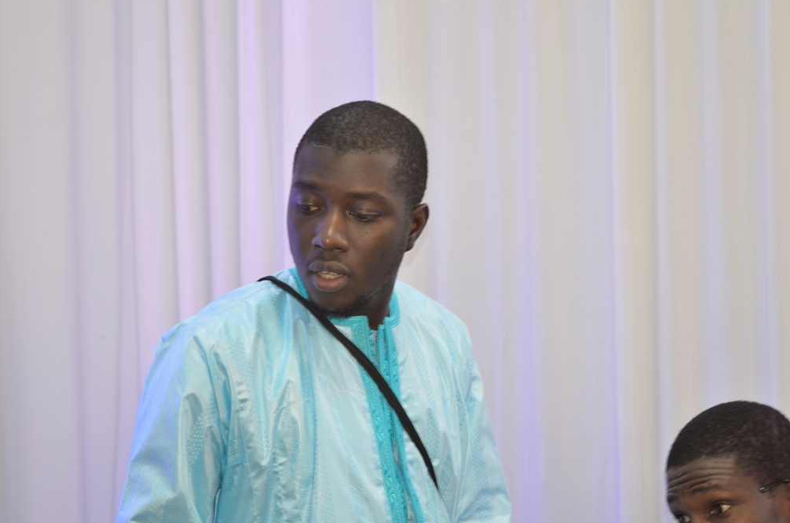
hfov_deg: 16.3
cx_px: 397
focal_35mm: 126
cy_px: 265
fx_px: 2759
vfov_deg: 10.8
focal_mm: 82
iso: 640
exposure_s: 1/50
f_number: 4
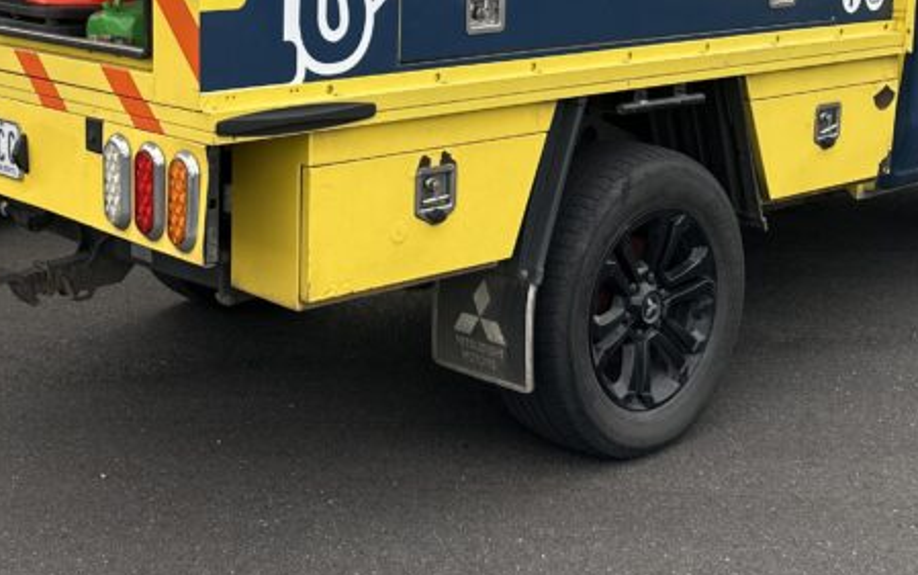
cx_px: 239
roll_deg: -1.1
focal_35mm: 58
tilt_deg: -9.6
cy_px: 63
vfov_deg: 21.9
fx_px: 1452
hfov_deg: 34.4
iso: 160
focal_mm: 6.86
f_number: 1.78
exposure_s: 1/121
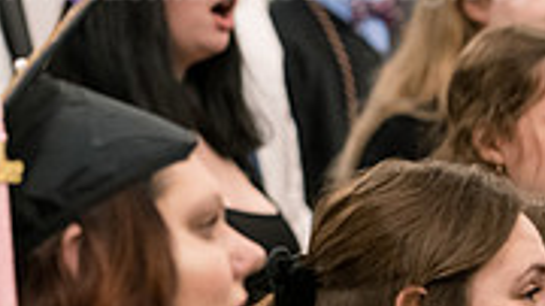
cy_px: 50
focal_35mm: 411
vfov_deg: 3.0
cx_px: -151
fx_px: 5936
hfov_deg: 5.2
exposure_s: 1/200
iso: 2500
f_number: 4
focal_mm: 122
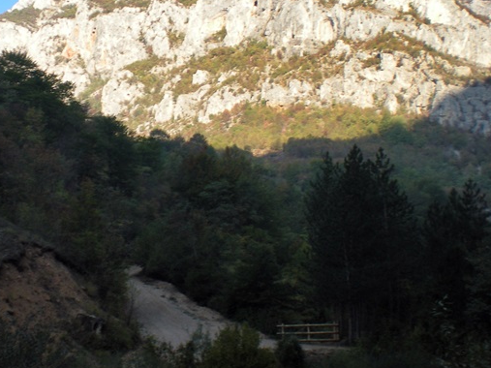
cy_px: 129
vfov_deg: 24.3
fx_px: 851
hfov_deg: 32.0
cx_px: 173
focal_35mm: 60
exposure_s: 1/183
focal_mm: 6.3
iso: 64
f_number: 4.6
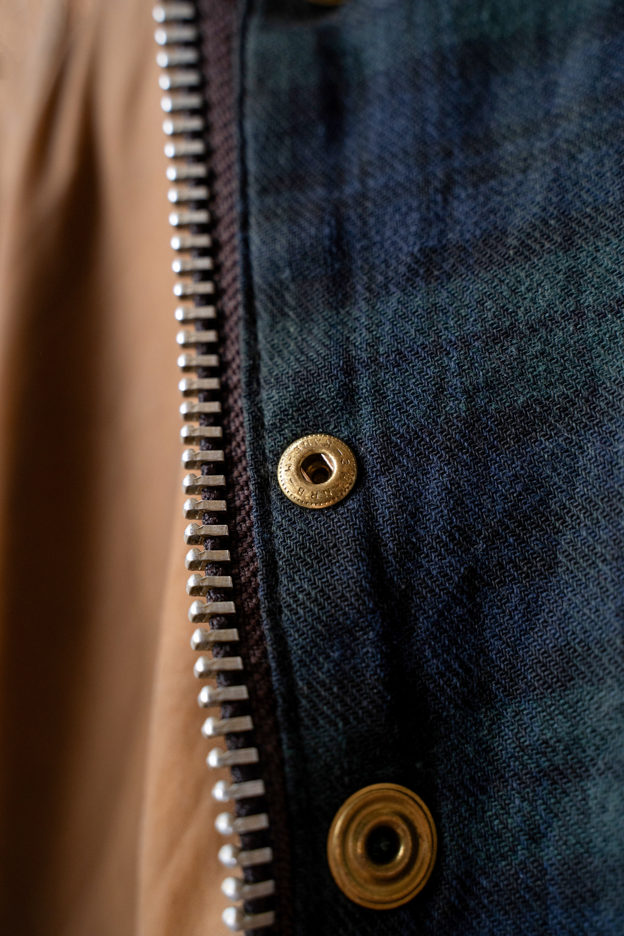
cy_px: 468
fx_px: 1092
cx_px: 312
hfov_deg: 31.9
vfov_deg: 46.4
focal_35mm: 42
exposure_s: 1/200
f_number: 5
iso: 1000
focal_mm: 42
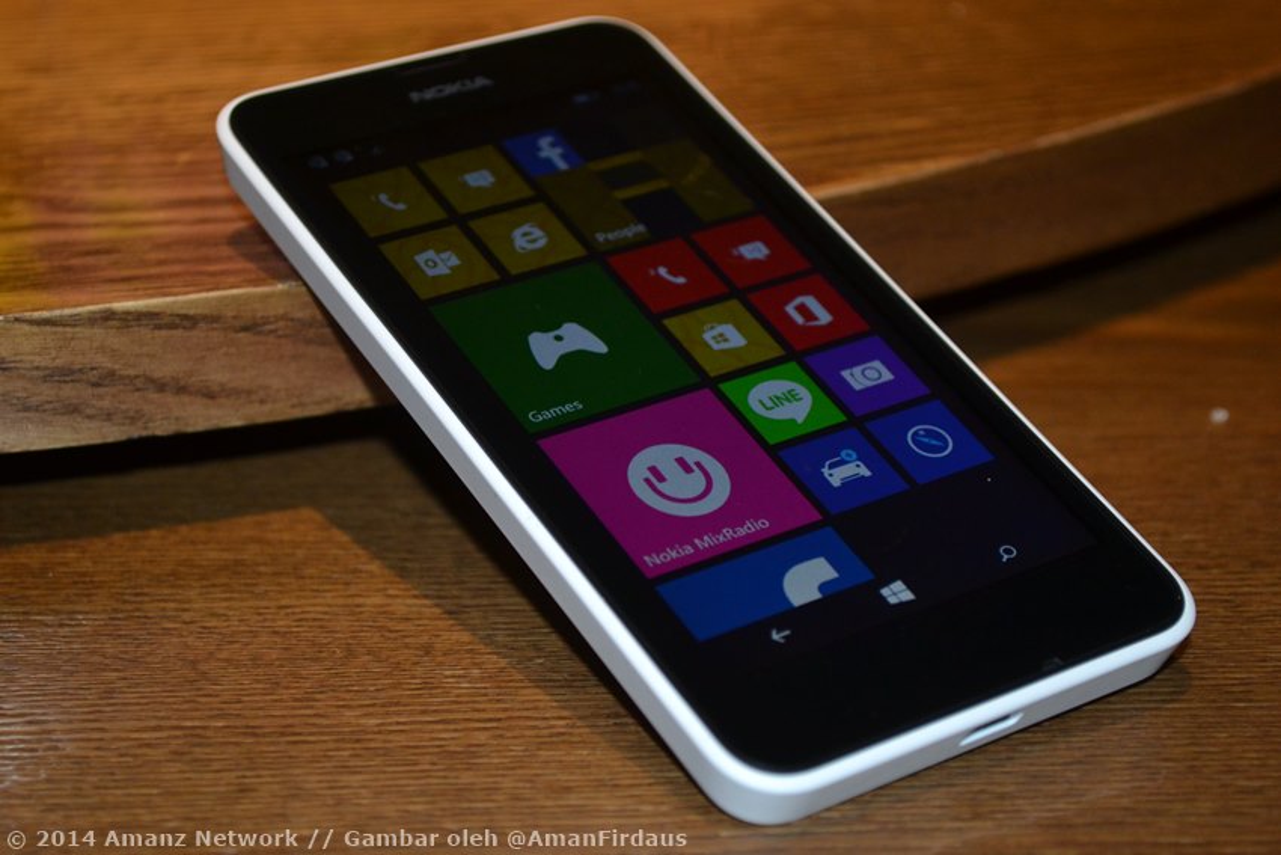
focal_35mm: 82
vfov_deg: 16.6
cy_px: 428
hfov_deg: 24.6
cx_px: 640
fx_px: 2936
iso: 900
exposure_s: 1/60
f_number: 5.6
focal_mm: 55
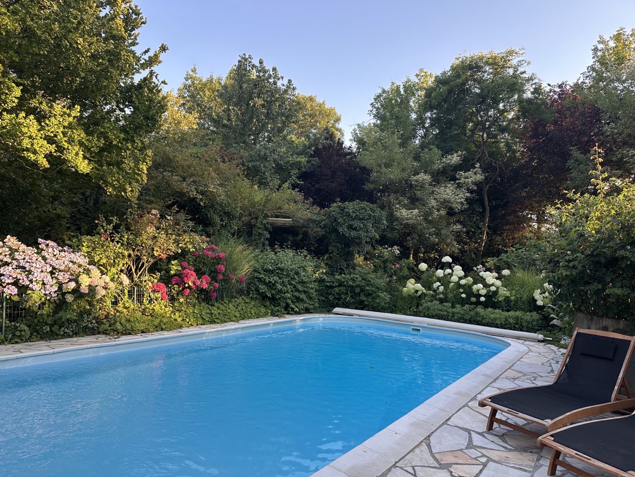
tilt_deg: +3.0
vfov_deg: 56.8
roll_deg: -2.7
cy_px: 238
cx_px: 318
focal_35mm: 24
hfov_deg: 71.6
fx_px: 440
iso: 80
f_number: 1.78
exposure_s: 1/379
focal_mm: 6.86
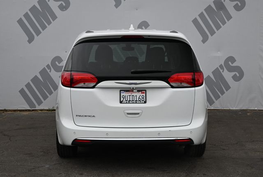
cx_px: 132
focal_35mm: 66
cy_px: 88
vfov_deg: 20.7
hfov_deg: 30.4
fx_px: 483
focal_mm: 44
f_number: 6
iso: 220
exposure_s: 1/250
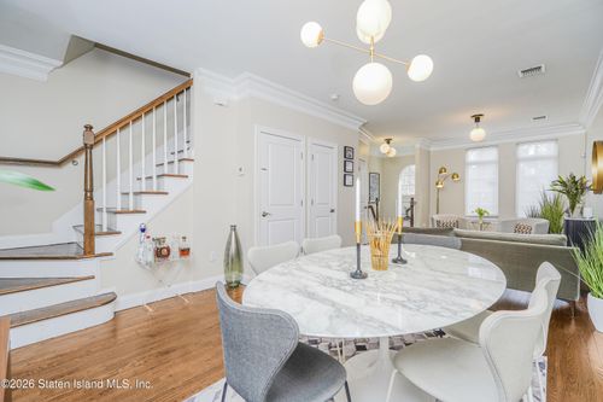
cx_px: 302
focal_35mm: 16
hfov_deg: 96.8
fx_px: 268
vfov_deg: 73.7
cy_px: 201
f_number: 4.5
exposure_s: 1/40
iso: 50
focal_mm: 16
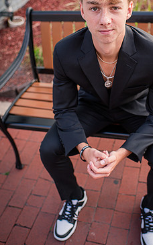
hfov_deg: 29.0
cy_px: 99
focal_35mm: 44
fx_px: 294
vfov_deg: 45.0
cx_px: 100
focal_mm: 35
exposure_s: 1/160
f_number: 2.8
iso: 250
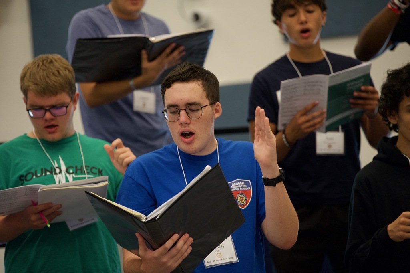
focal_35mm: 175
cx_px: 205
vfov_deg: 7.8
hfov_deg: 11.8
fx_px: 1991
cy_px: 136
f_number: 2.8
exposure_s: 1/320
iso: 2000
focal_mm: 175
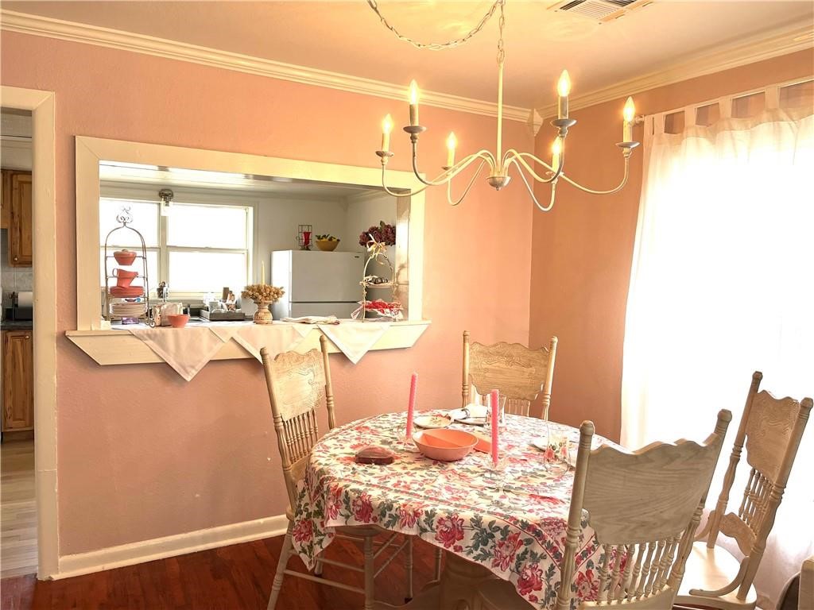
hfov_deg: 67.3
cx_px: 407
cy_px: 305
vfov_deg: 53.1
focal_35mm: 26
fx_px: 611
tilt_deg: -4.2
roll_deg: -1.2
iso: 50
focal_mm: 5.1
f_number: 1.6
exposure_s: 1/120
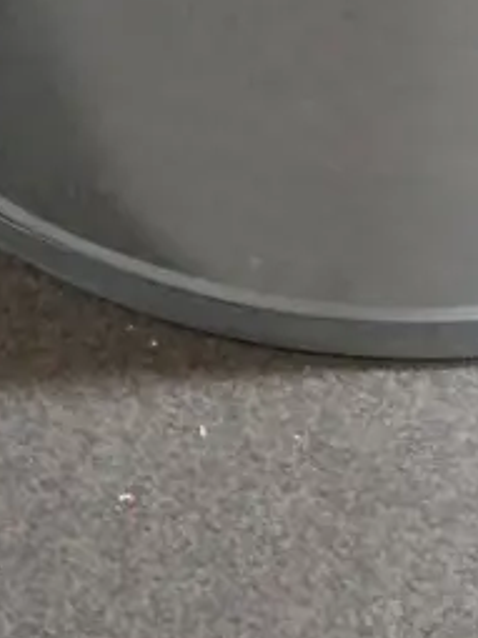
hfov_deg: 8.4
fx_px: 3262
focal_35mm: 177
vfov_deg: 10.4
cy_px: -565
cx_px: 324
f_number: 4.7
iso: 800
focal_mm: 22
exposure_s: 1/60
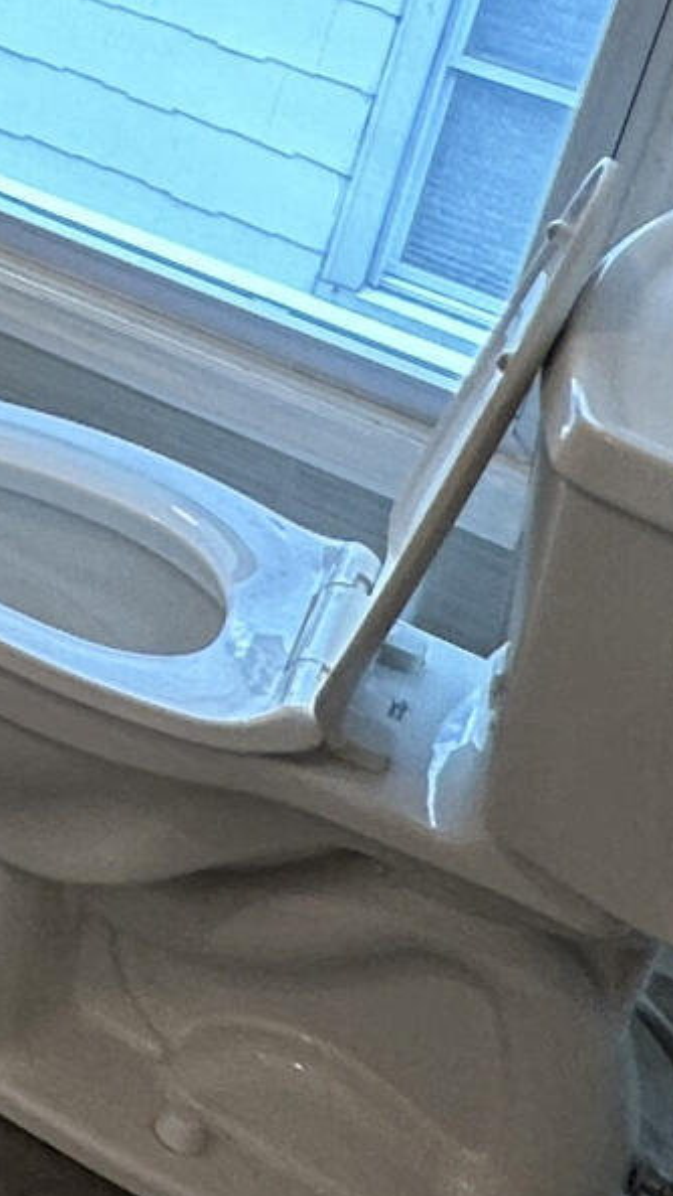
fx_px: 2444
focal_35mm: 77
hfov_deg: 11.5
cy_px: -248
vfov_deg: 24.8
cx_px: -1145
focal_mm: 2.22
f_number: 2.2
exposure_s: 1/120
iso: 100
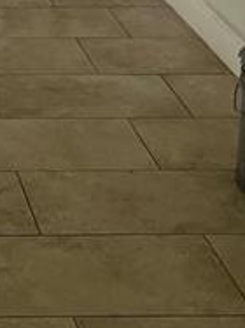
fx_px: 1011
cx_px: -175
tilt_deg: -15.2
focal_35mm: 107
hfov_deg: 12.7
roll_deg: +0.9
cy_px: -118
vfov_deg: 17.1
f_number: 1.6
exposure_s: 1/121
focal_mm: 5.1
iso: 125
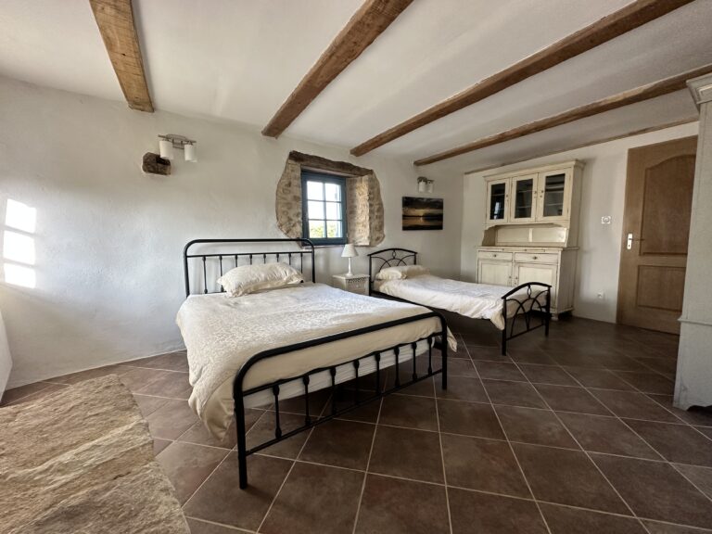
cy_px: 267
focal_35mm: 14
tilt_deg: -5.5
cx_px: 356
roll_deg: +0.7
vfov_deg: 85.7
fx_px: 288
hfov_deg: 102.1
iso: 160
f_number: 2.2
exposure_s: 1/99
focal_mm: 2.22
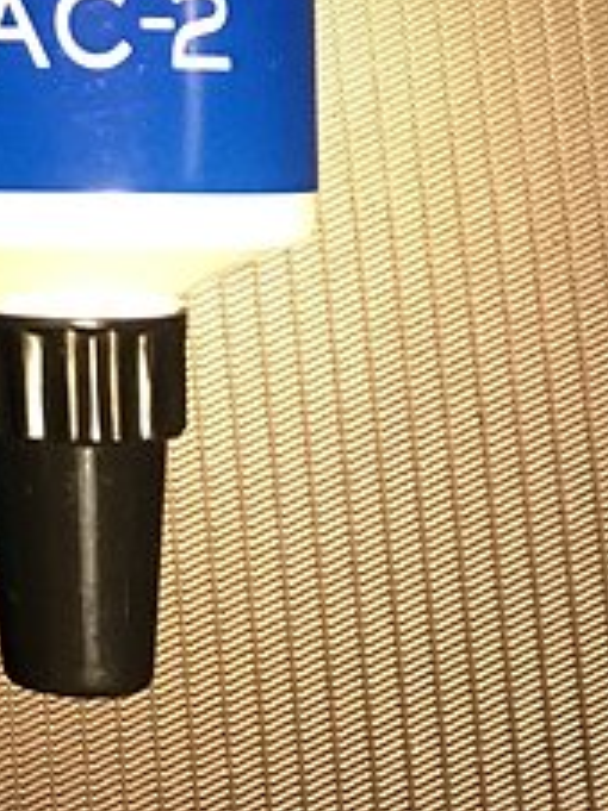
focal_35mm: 115
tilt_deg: -81.9
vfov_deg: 14.6
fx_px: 2696
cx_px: -535
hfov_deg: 11.8
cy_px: -729
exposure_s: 1/33
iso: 160
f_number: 2.2
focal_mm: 4.15
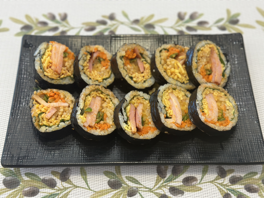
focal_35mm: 48
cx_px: 132
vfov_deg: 30.3
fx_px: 366
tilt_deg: -60.7
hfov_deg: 39.7
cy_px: 99
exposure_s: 1/120
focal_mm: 6.86
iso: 160
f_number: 1.78
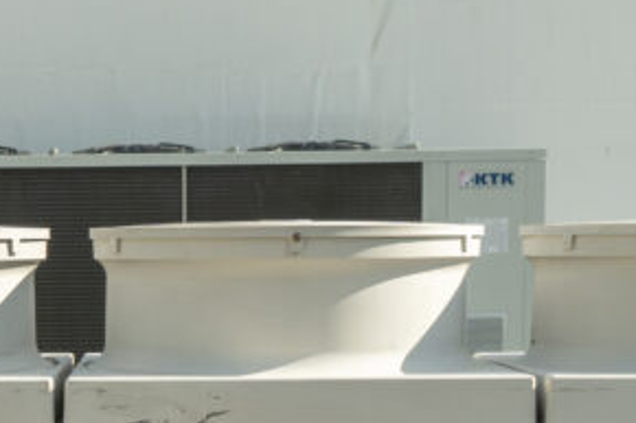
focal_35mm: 113
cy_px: 650
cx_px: 90
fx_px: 1995
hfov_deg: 17.9
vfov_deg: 11.6
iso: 250
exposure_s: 1/160
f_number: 8
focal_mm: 32
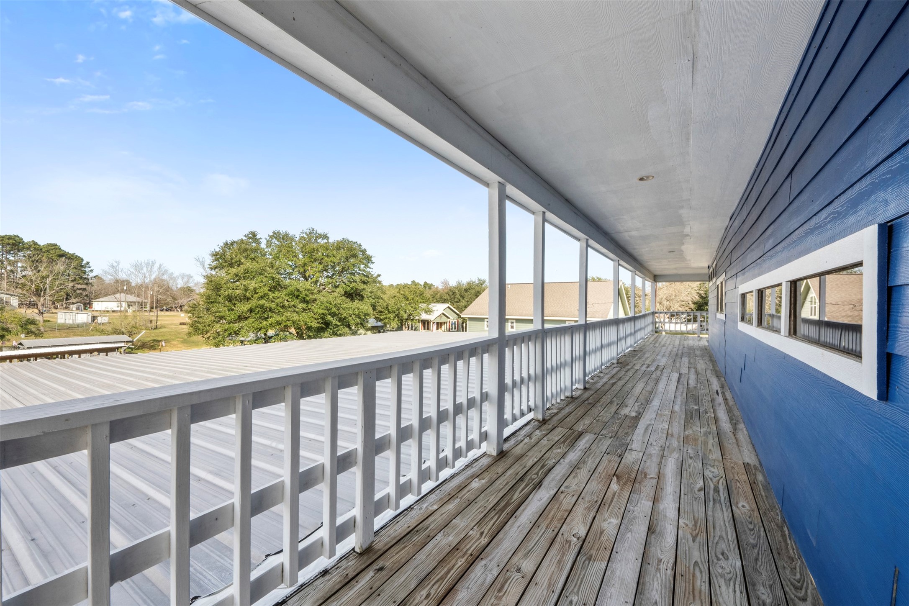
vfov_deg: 81.2
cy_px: 303
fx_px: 353
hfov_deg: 104.3
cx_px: 454
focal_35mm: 14
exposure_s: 1/30
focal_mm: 14
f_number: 9
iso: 800
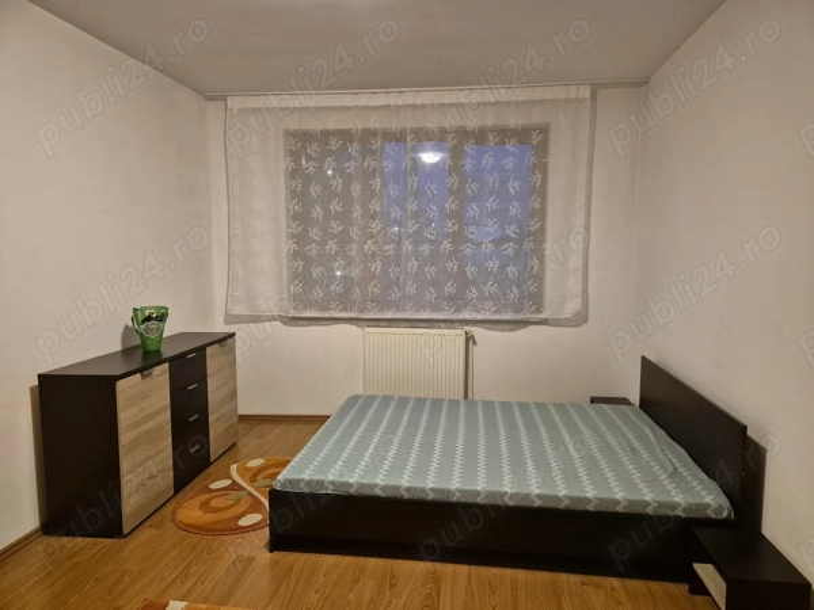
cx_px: 407
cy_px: 305
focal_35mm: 23
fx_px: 541
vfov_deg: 58.9
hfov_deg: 73.9
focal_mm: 5.4
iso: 1250
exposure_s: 1/100
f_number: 1.8
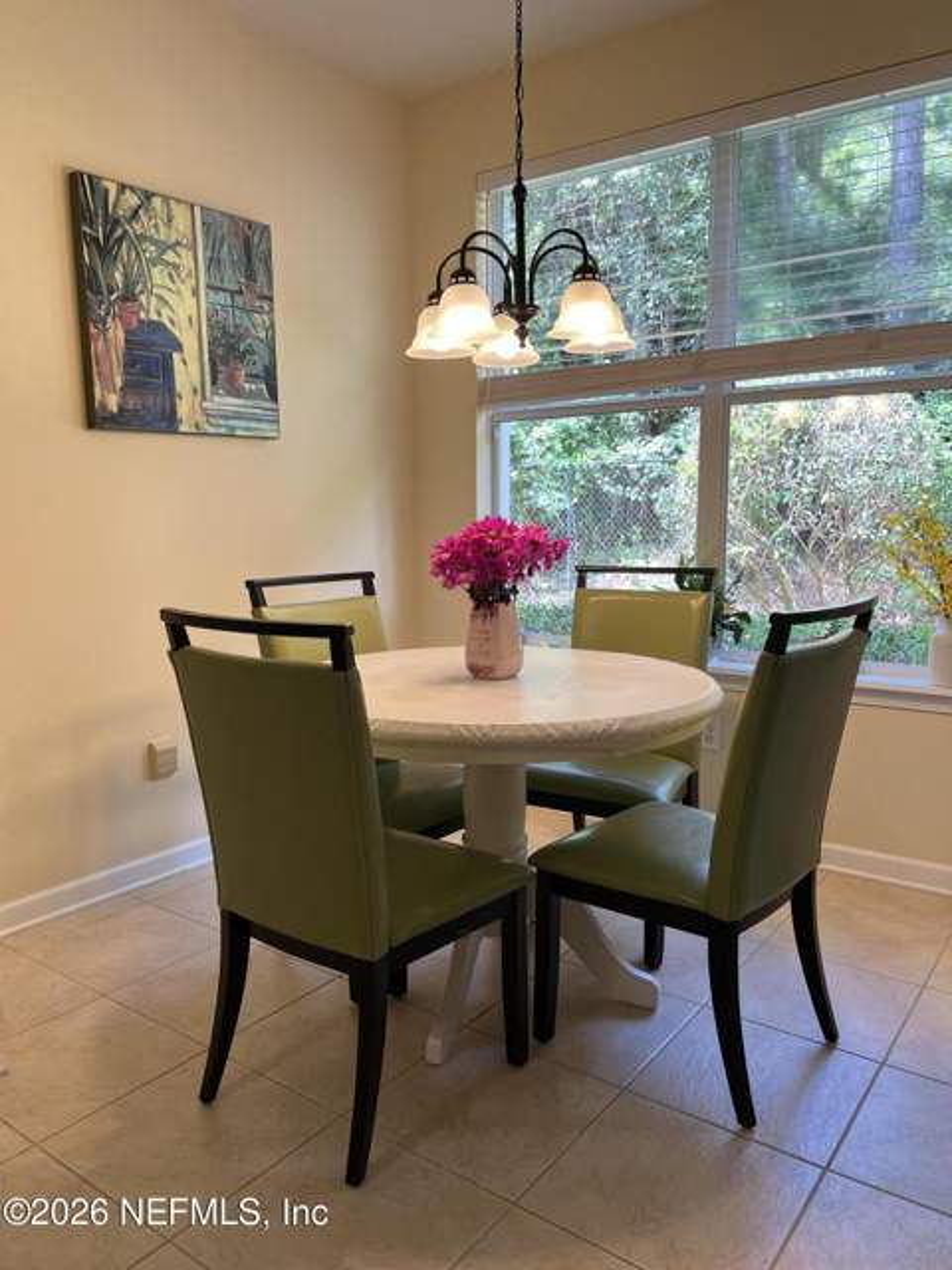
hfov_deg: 53.1
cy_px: 635
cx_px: 476
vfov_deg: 67.3
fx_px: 953
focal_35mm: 26
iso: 40
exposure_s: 1/120
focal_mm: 5.7
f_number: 1.5
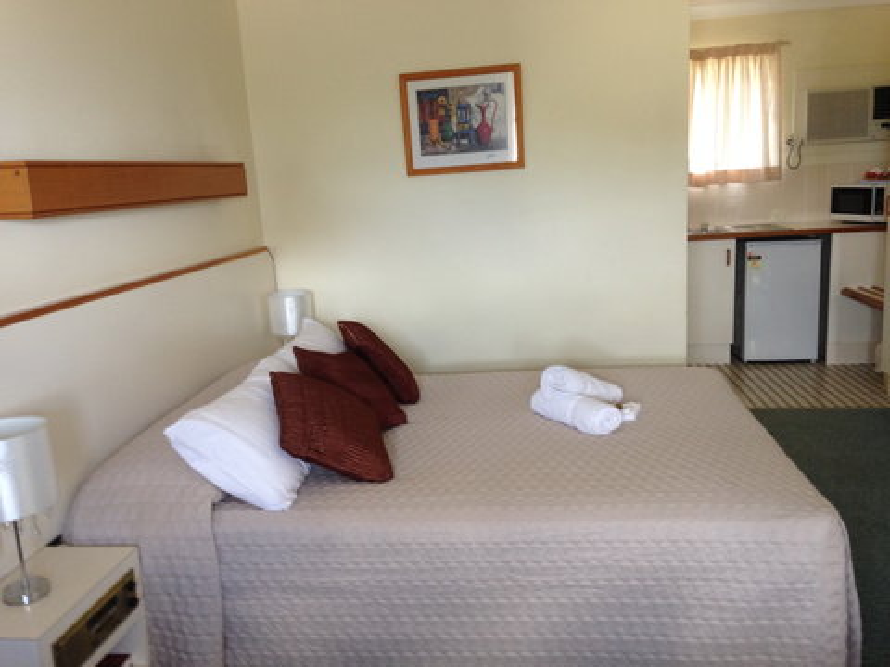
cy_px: 334
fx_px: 848
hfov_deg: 55.4
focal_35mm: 33
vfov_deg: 42.9
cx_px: 445
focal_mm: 4.12
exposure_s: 1/20
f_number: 2.4
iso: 100
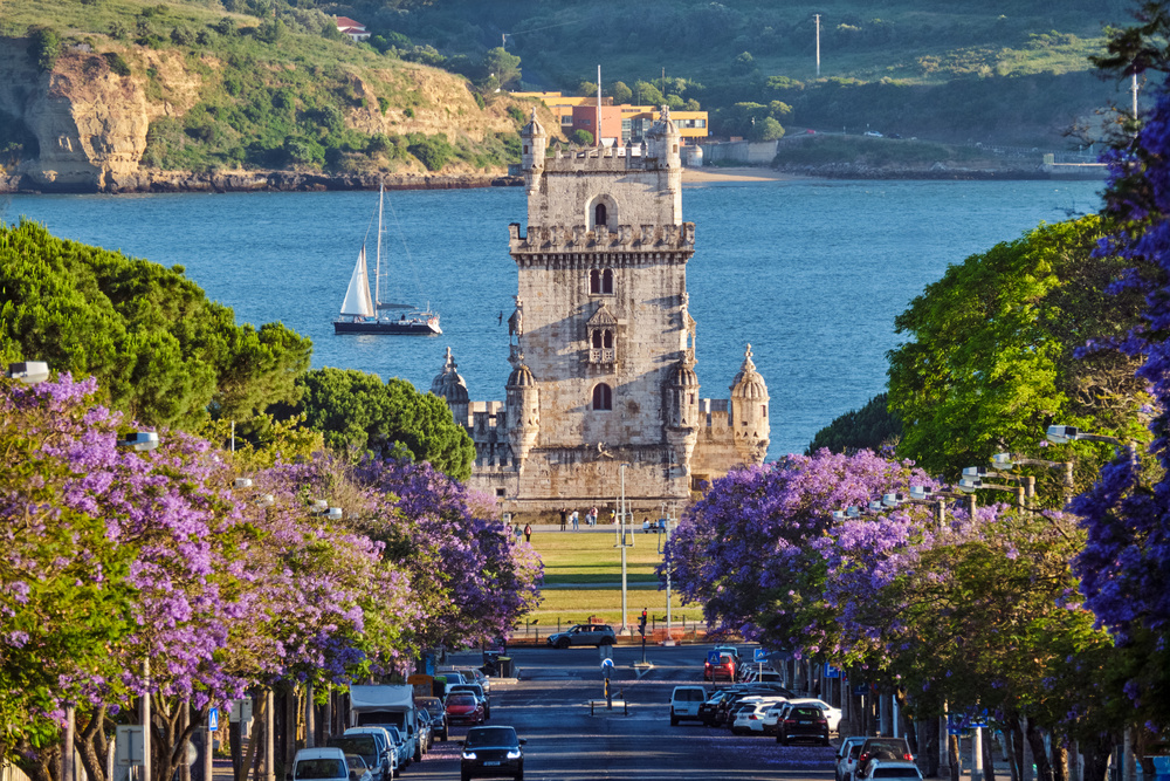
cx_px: 585
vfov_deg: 4.0
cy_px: 390
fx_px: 11213
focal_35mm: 345
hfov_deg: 6.0
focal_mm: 230
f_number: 6.4
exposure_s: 1/250
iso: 640
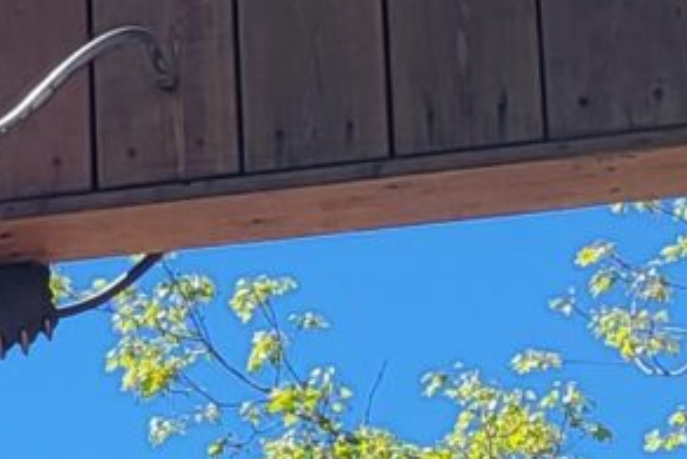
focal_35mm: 237
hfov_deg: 8.0
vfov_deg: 5.8
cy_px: 586
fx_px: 4525
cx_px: -995
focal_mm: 5.4
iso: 40
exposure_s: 1/1839
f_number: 1.8
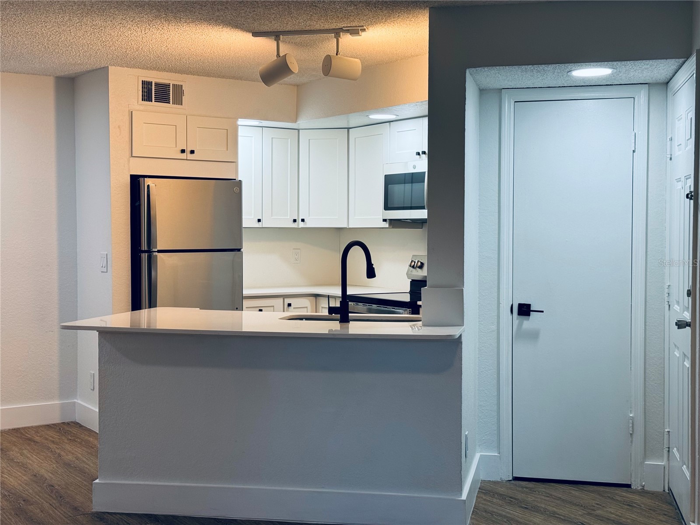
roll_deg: -0.1
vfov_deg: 30.3
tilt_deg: -2.6
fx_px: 971
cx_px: 350
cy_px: 262
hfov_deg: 39.7
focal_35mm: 48
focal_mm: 6.76
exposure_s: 1/124
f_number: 1.78
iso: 64
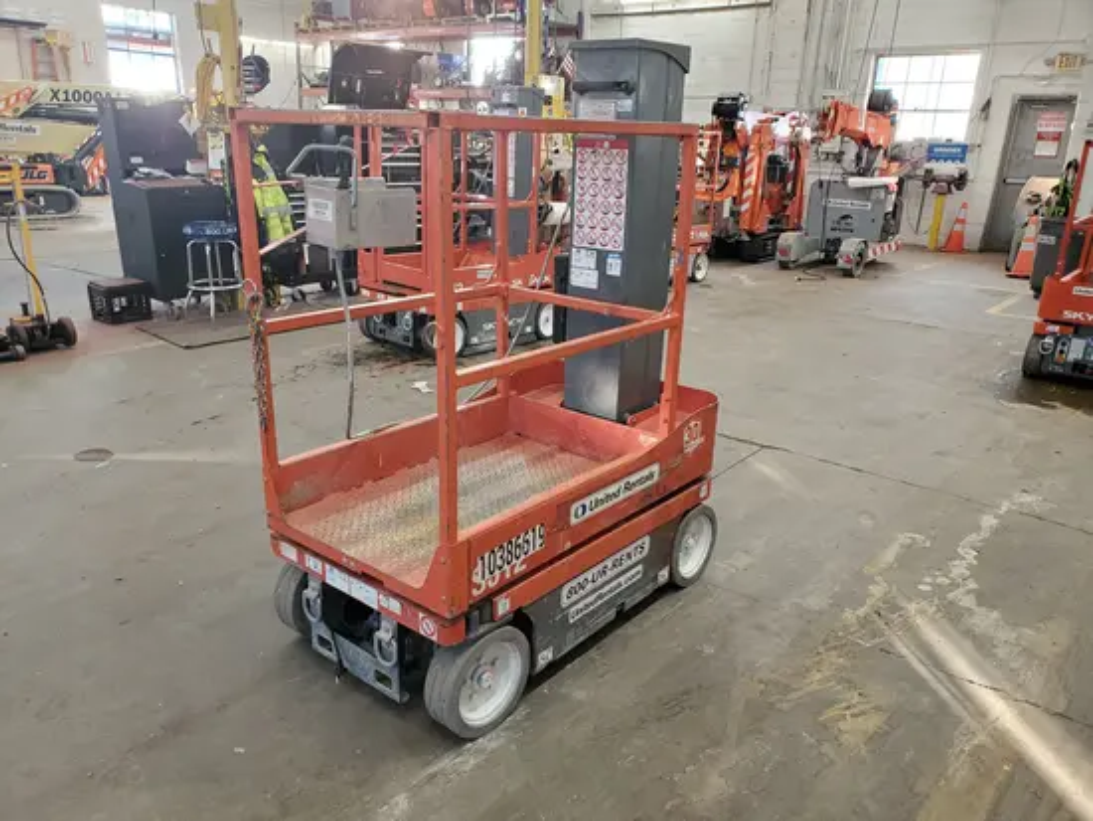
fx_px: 821
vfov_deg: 53.1
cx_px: 546
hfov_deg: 67.3
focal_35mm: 26
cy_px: 410
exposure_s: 1/39
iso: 250
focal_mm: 4.3
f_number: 2.4
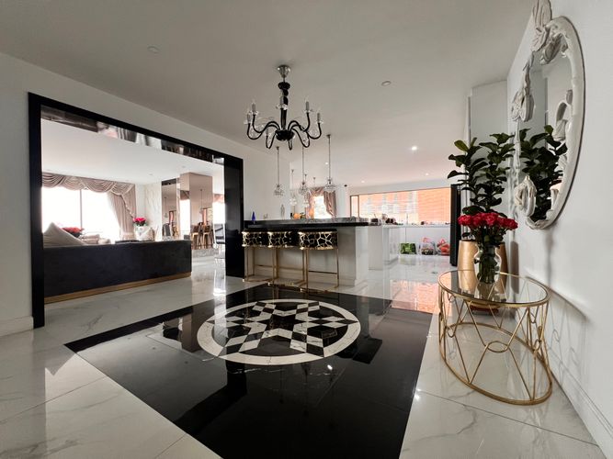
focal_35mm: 13
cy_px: 230
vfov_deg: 89.9
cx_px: 306
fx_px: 230
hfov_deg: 106.2
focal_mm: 1.57
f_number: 1.8
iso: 160
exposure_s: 1/99
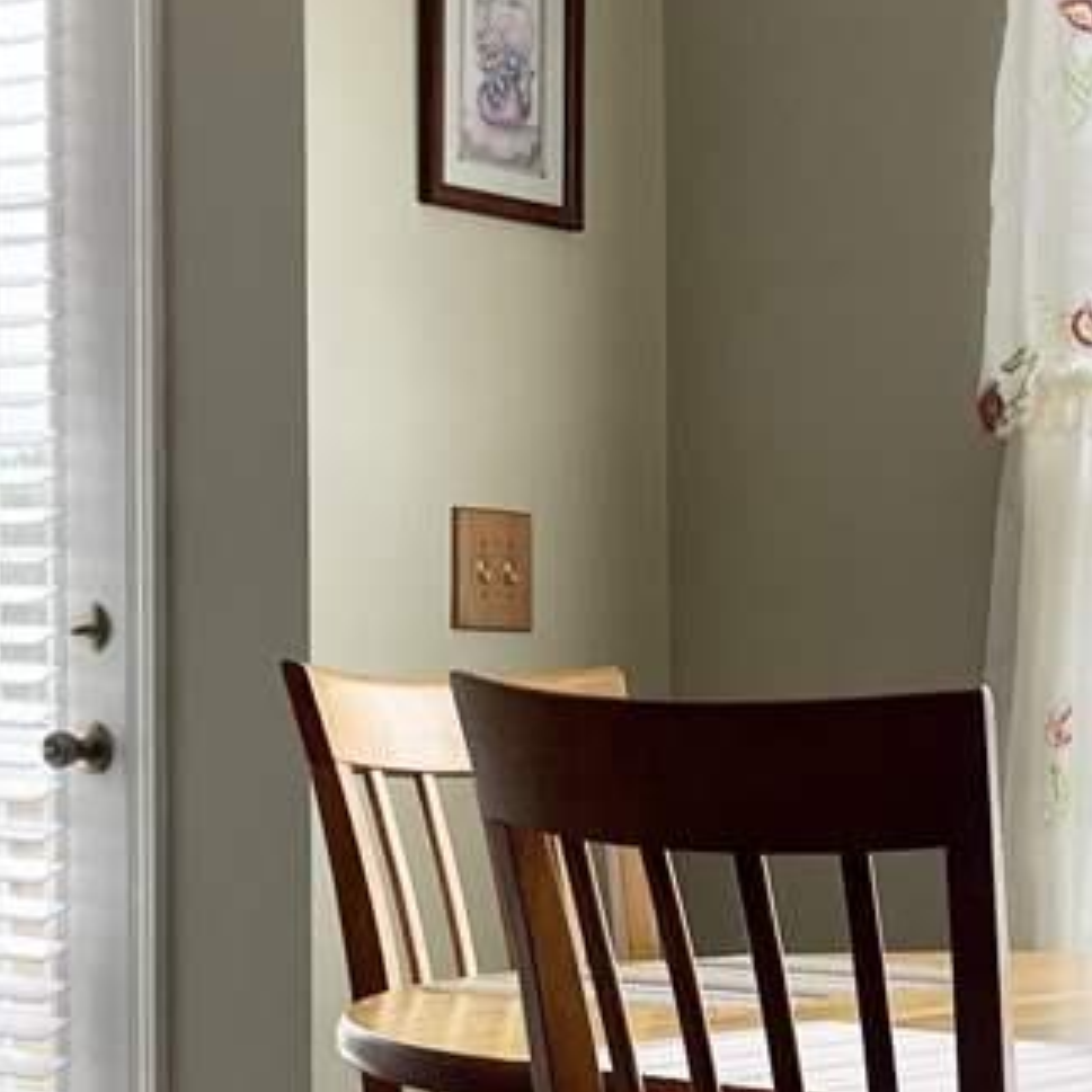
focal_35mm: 91
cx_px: 1261
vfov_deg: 19.0
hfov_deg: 18.2
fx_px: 3248
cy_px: 774
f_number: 1.6
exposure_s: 1/430
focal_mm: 5.1
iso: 32
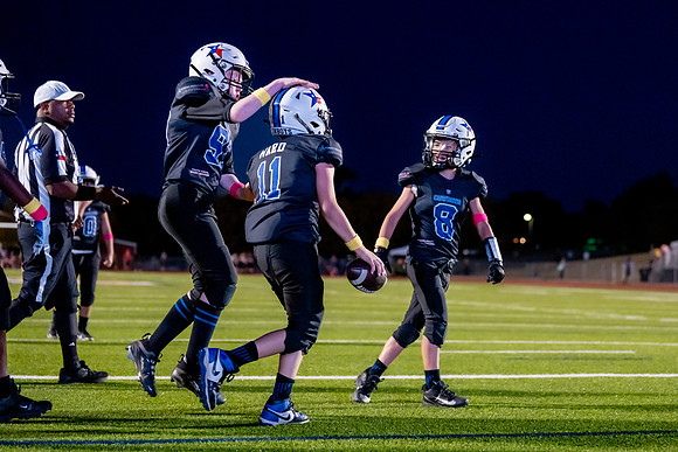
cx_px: 393
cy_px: 204
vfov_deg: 16.2
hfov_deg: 24.1
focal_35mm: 84
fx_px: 1586
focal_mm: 70
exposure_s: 1/1000
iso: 3200
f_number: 2.8
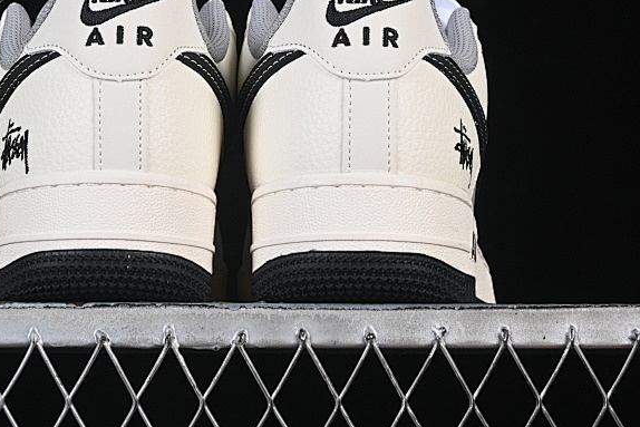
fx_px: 2507
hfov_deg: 14.5
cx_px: 234
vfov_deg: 9.7
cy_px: 55
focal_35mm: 141
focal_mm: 50
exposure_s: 1/60
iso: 160
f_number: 8
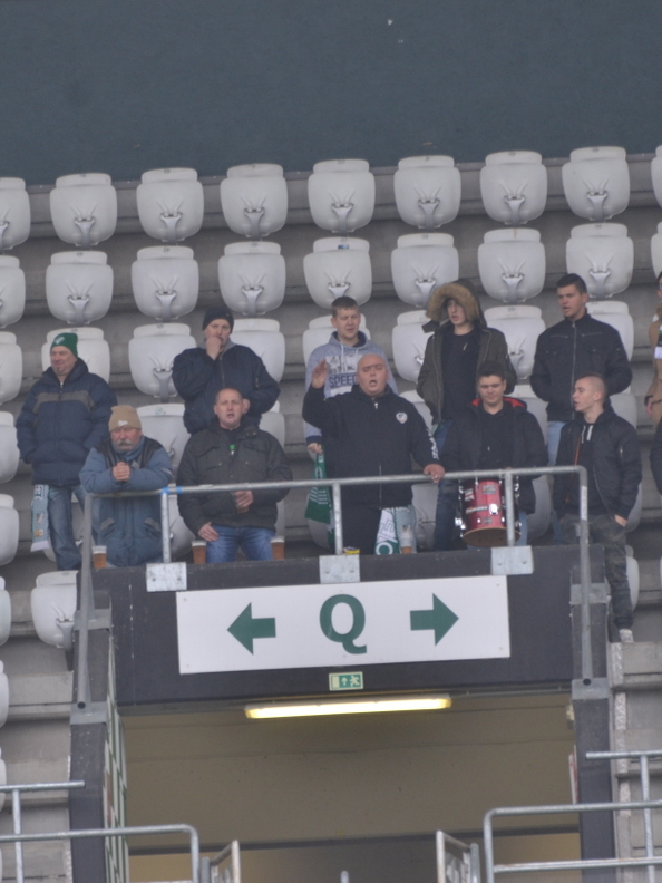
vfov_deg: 3.0
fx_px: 16676
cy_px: 441
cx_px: 290
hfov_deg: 2.3
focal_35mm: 654
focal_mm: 300
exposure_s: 1/100
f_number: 5.6
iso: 320
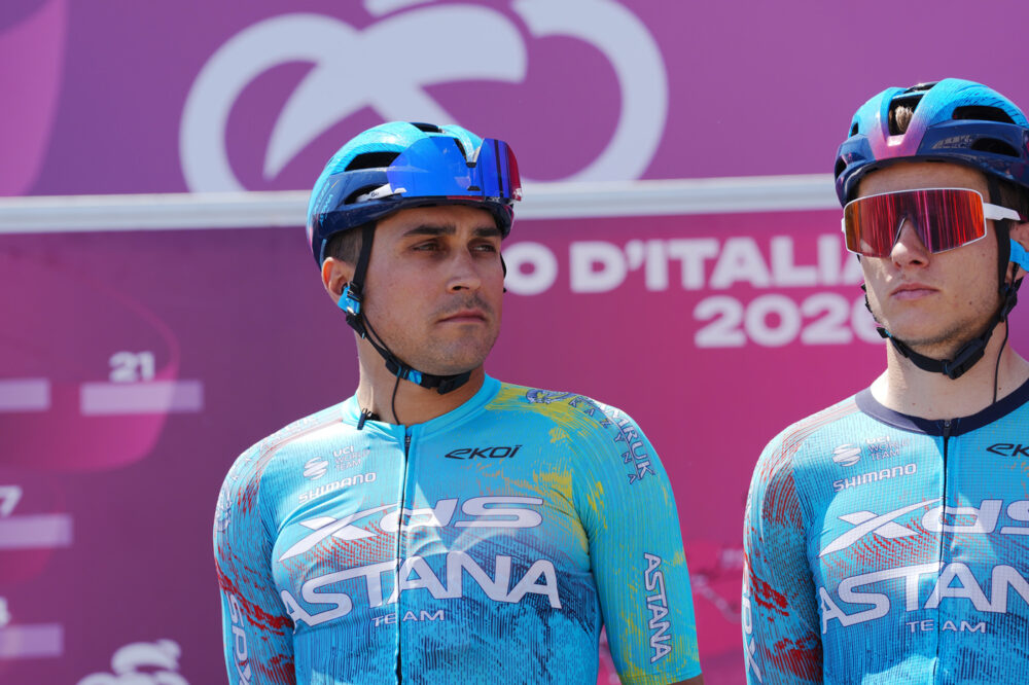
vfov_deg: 6.9
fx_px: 5714
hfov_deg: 10.3
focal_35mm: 200
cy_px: 342
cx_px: 514
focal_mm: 200
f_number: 5.6
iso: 125
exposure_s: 1/500
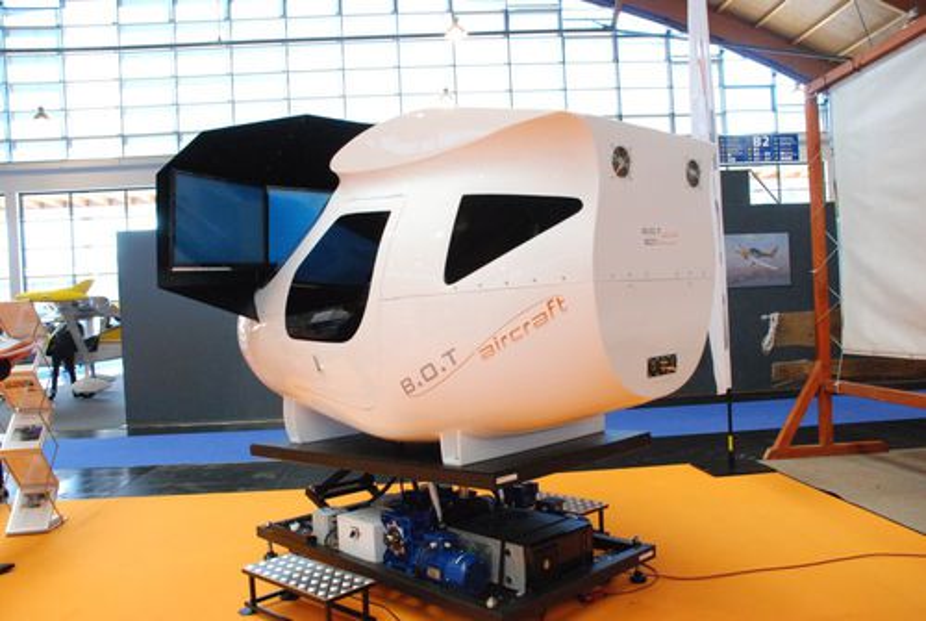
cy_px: 310
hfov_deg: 61.9
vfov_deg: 43.7
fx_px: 773
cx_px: 463
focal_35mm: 30
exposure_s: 1/160
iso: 1600
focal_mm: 20
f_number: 6.3
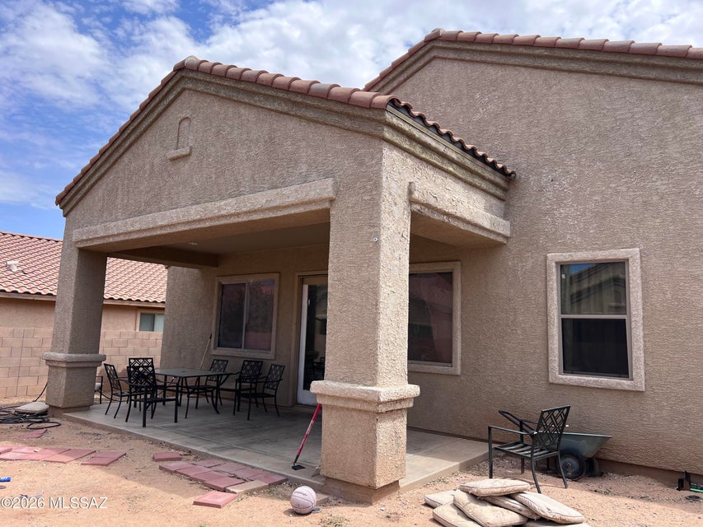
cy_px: 264
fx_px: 528
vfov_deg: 53.1
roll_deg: -2.1
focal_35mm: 26
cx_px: 352
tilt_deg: +7.7
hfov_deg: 67.3
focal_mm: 5.7
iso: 50
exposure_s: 1/2841
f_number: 1.5
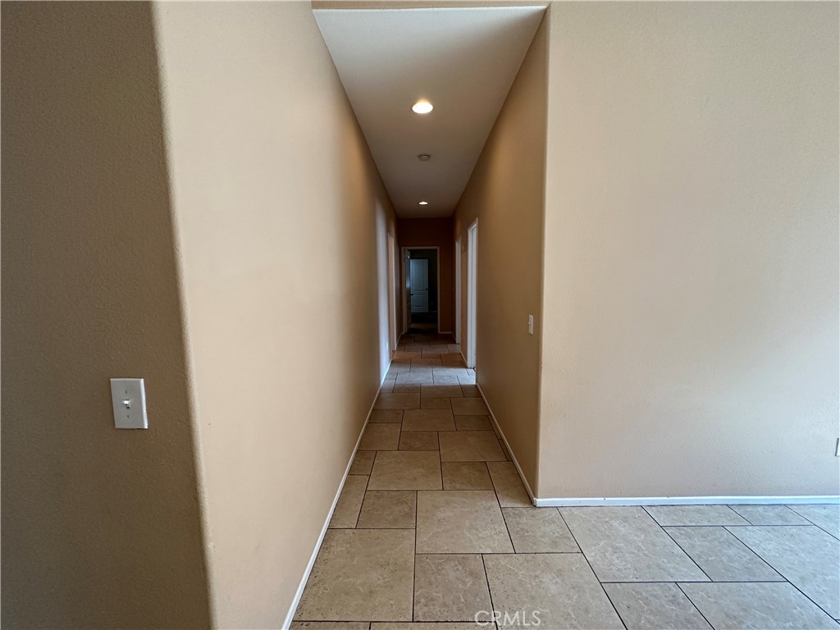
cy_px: 315
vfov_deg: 85.7
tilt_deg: -7.4
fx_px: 340
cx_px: 420
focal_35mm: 14
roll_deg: +0.8
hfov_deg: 102.1
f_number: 2.2
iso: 320
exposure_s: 1/120
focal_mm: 2.22
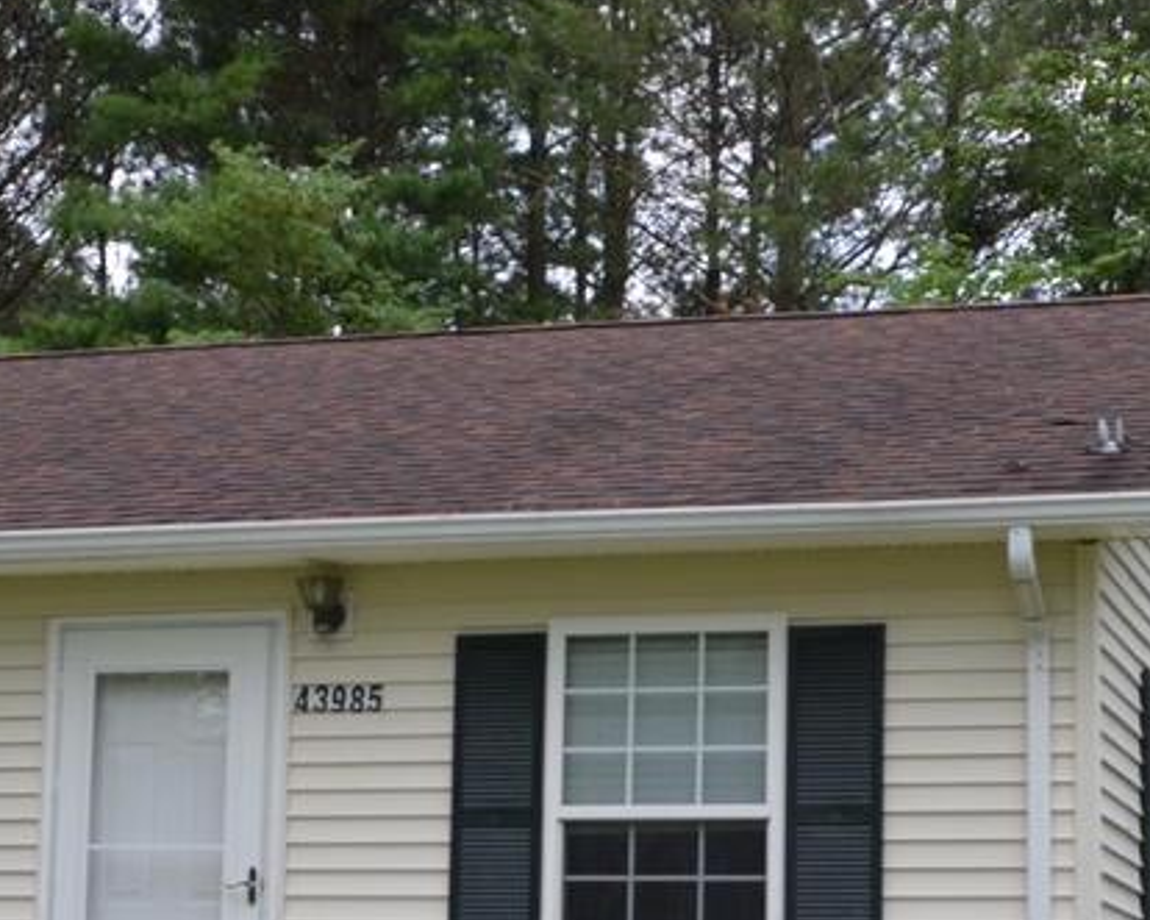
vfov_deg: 17.4
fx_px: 2994
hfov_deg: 21.7
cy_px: 621
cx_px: 597
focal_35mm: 88
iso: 200
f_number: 6.3
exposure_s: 1/160
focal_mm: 18
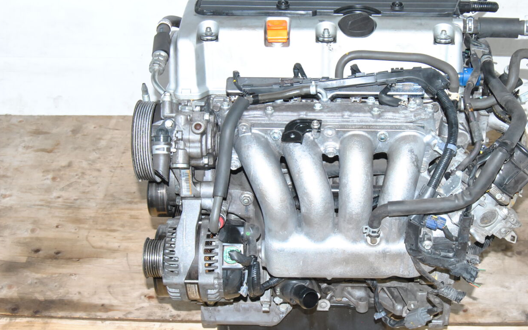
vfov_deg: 21.6
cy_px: 171
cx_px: 327
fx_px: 863
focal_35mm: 60
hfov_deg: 33.9
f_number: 9
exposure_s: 1/200
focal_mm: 30
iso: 800
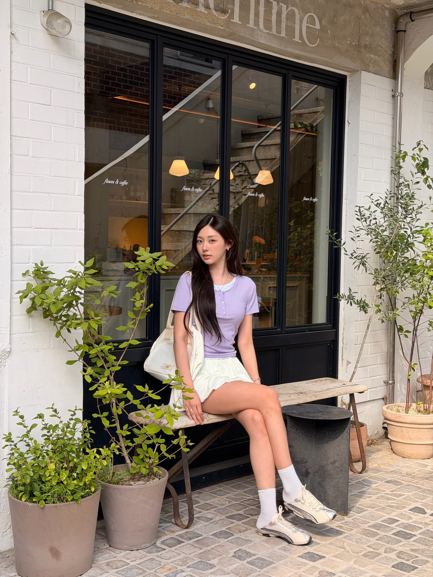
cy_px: 288
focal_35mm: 48
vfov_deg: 39.7
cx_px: 216
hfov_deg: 30.3
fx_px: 801
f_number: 1.78
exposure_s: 1/578
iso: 64
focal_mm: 6.76
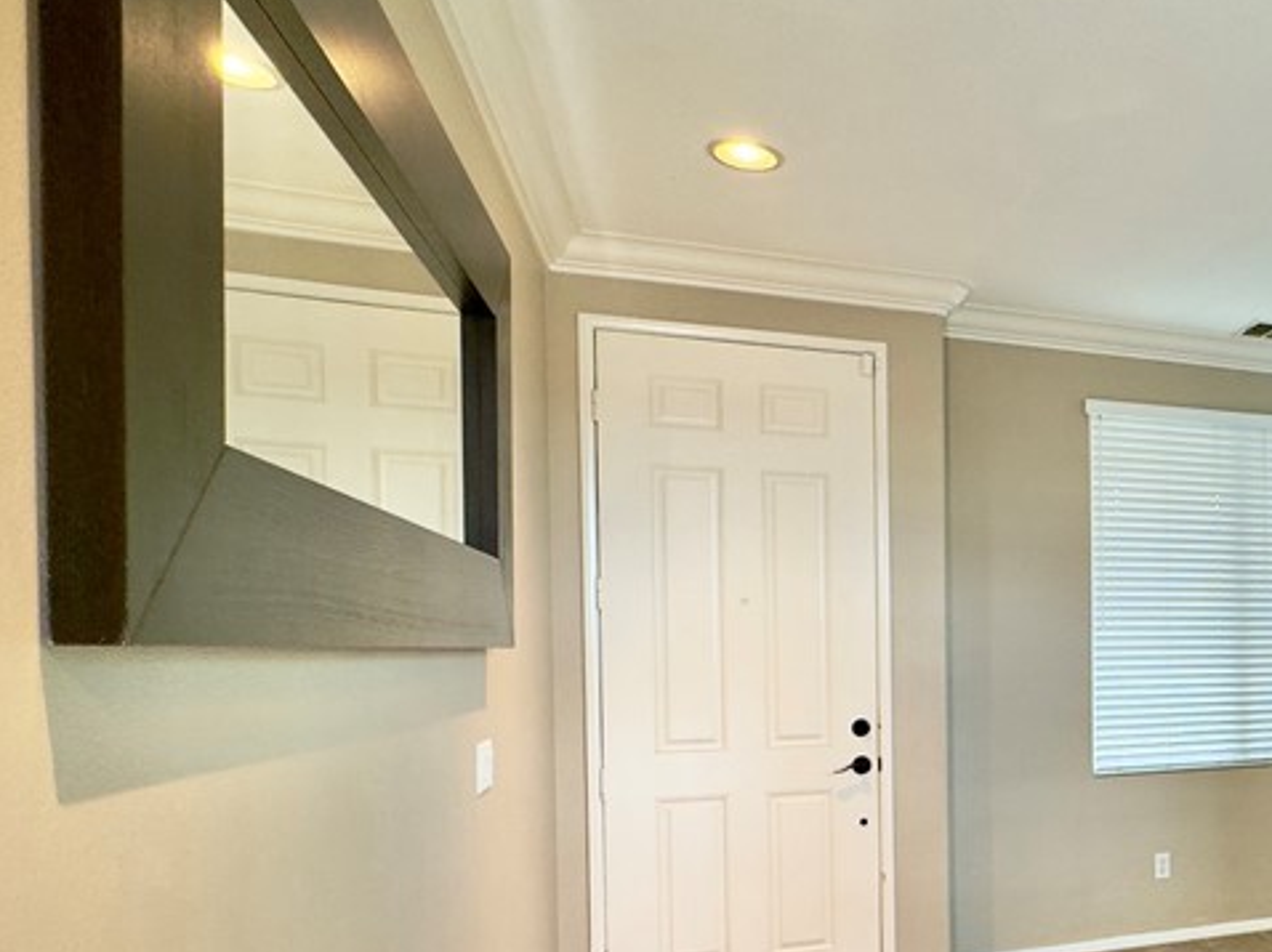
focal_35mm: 30
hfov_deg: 51.0
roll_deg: +0.4
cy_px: 662
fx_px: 1102
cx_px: 1208
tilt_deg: -1.4
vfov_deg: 45.8
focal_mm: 2.22
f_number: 2.2
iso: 200
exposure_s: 1/120
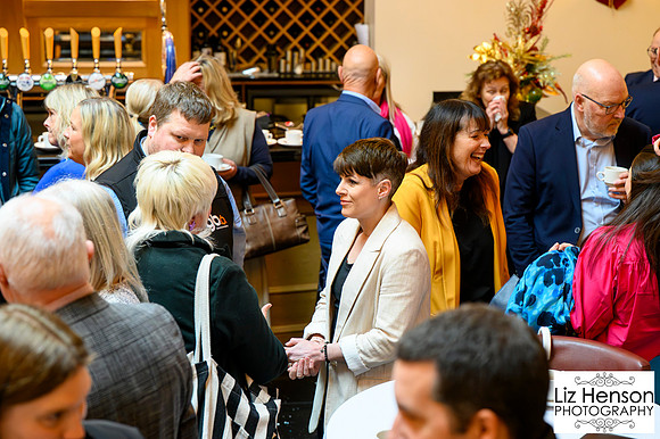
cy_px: 220
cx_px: 330
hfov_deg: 28.8
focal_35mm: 70
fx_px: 1285
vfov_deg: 19.4
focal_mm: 70
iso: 8000
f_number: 4
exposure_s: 1/160
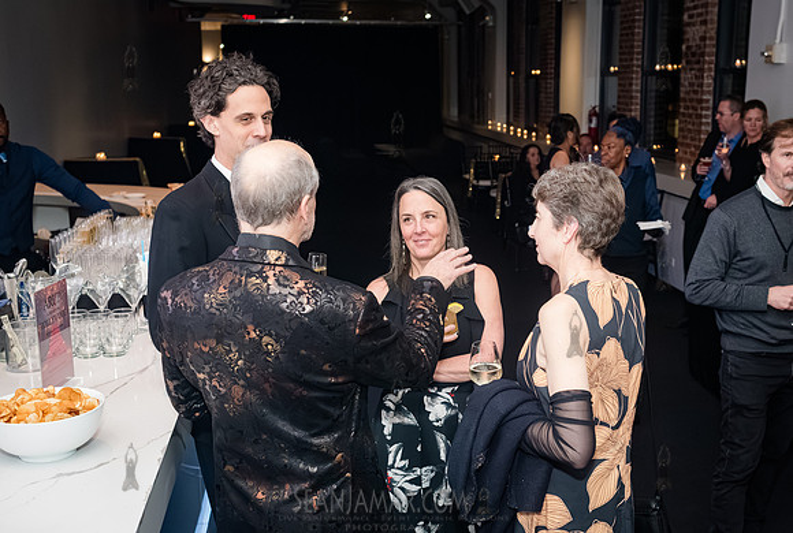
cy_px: 309
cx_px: 464
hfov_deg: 44.1
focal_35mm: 44
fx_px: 974
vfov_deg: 30.6
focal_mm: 35
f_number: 5
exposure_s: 1/400
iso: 8000
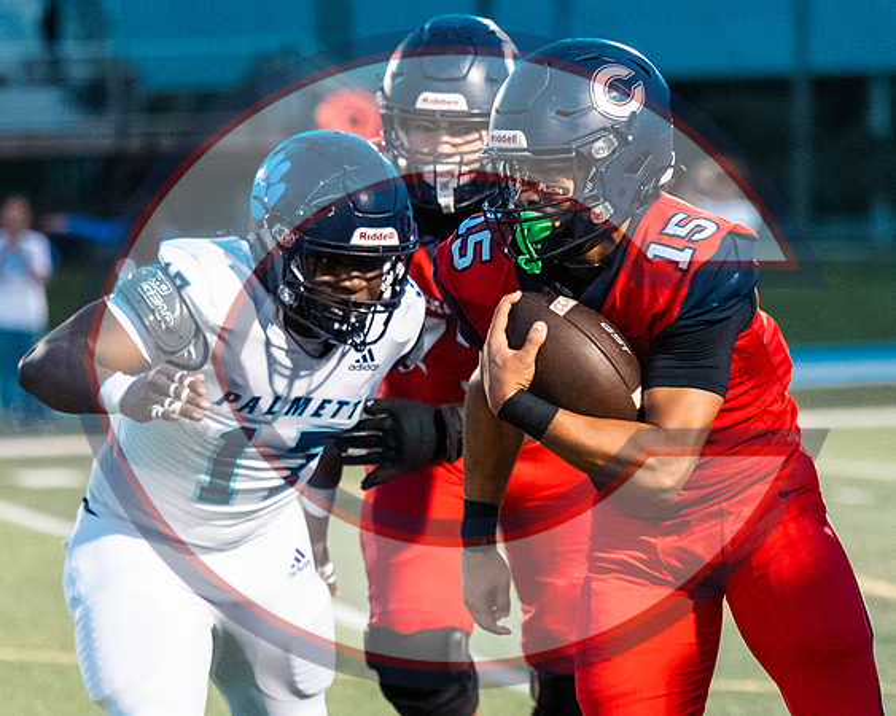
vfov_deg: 5.4
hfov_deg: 6.7
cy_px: 608
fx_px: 7639
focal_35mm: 288
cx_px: 574
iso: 5600
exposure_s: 1/1600
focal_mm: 110
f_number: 2.8
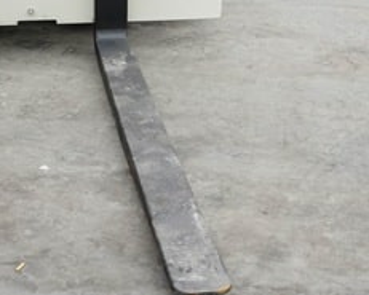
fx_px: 852
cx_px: 115
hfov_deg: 24.3
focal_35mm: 78
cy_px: -98
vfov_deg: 18.2
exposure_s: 1/100
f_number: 9
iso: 1600
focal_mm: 24
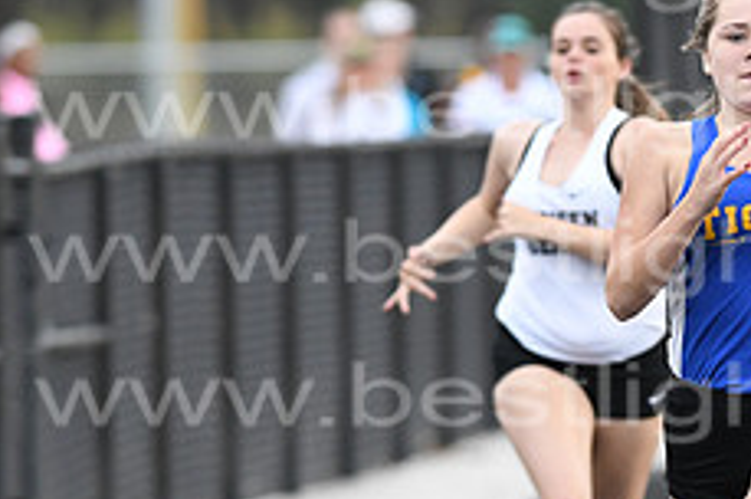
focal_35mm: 1142
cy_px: 474
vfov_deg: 1.2
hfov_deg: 1.8
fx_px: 23790
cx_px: 784
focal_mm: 300
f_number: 4
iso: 1600
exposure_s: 1/1600
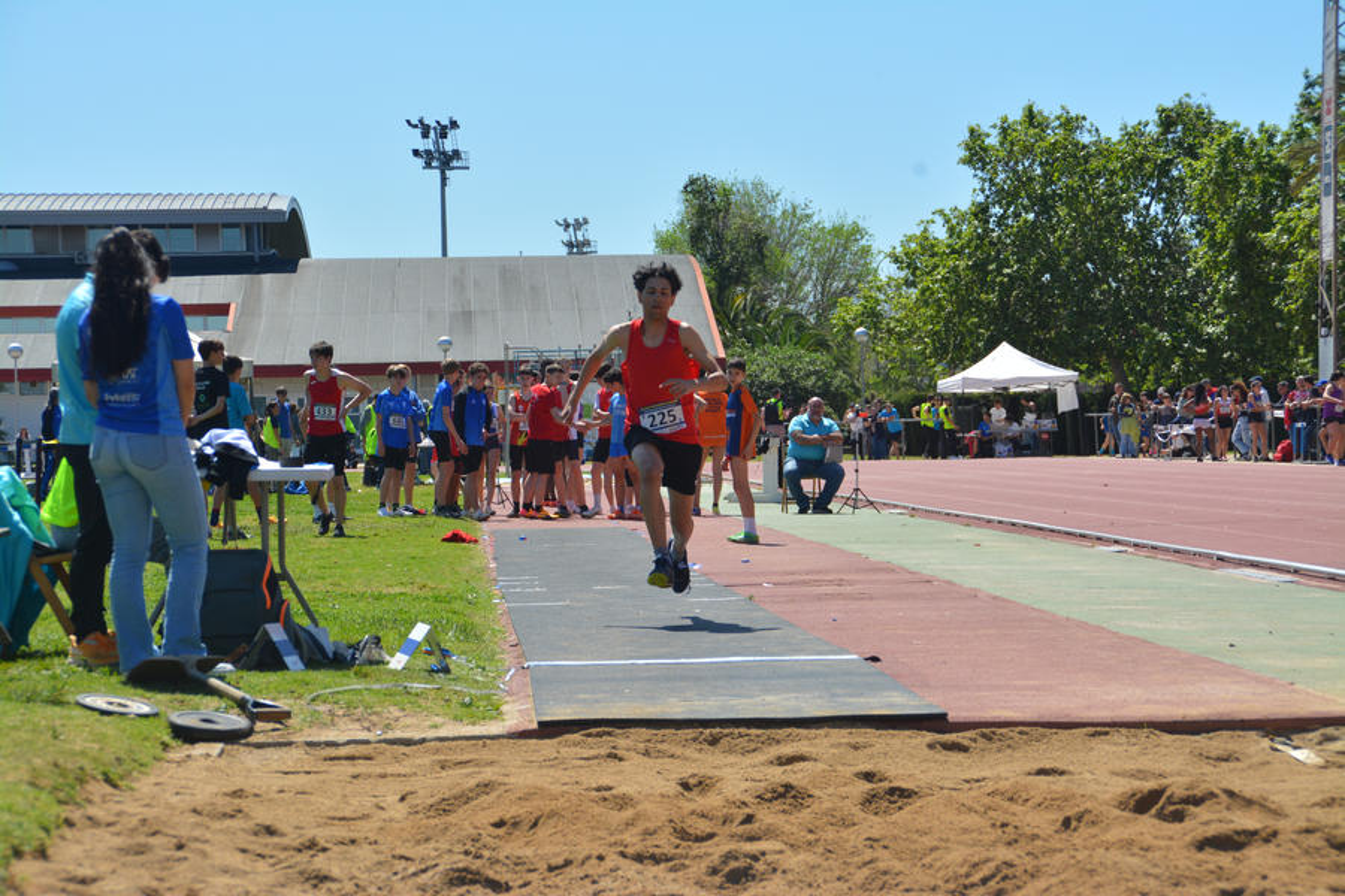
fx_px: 4203
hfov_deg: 18.2
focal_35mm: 112
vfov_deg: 12.2
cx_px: 672
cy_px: 448
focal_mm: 75
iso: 400
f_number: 7.1
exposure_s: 1/2000
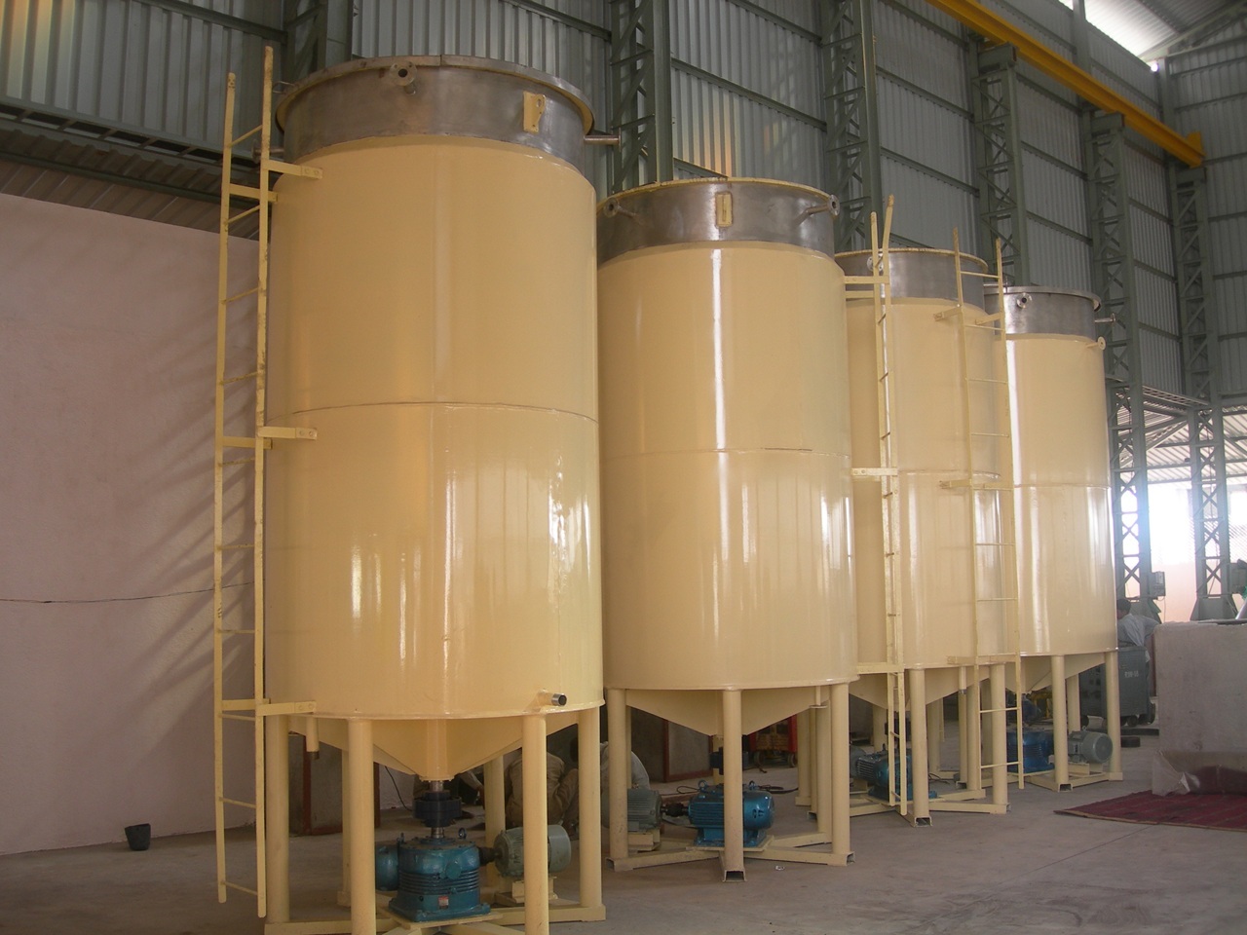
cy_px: 468
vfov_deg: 37.7
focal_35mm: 38
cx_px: 624
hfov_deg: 49.0
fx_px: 1369
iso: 50
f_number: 2.8
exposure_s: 1/41
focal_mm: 7.8
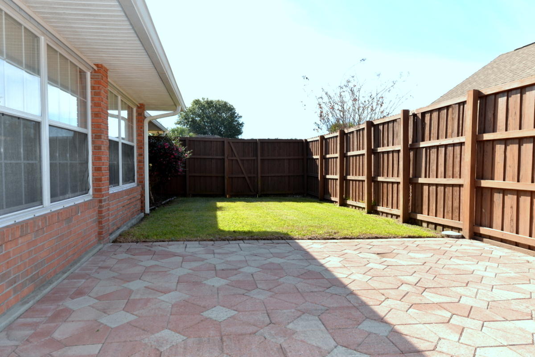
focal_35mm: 24
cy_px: 178
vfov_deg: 53.2
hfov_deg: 73.7
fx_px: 357
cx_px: 268
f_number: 6.3
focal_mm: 24
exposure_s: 1/160
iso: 100
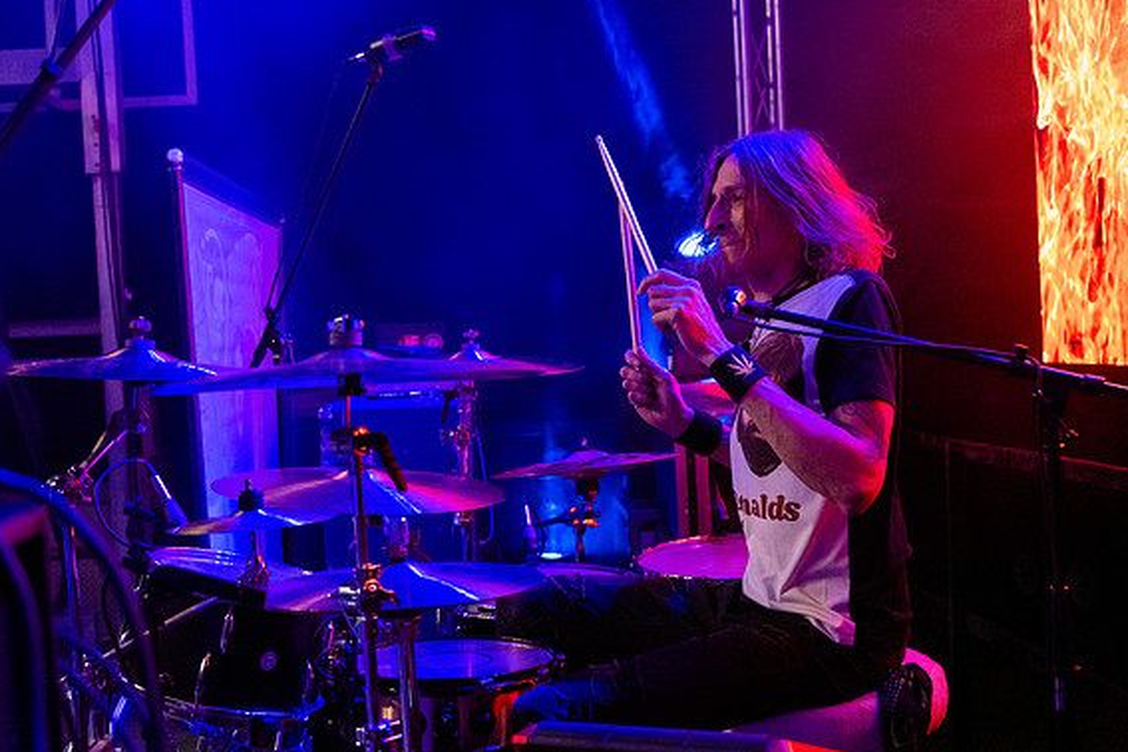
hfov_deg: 42.7
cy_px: 370
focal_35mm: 46
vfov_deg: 29.2
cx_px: 573
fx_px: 1441
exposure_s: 1/640
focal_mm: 30.5
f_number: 2.8
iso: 6400
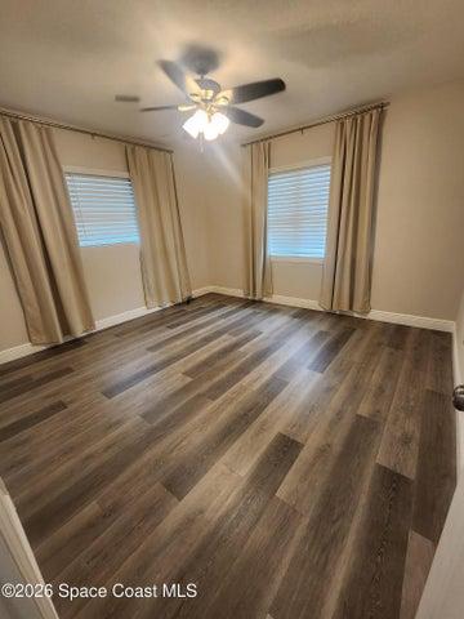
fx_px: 232
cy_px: 310
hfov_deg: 89.9
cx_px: 232
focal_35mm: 13
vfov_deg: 106.2
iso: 250
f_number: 2.2
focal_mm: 2.2
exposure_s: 1/60
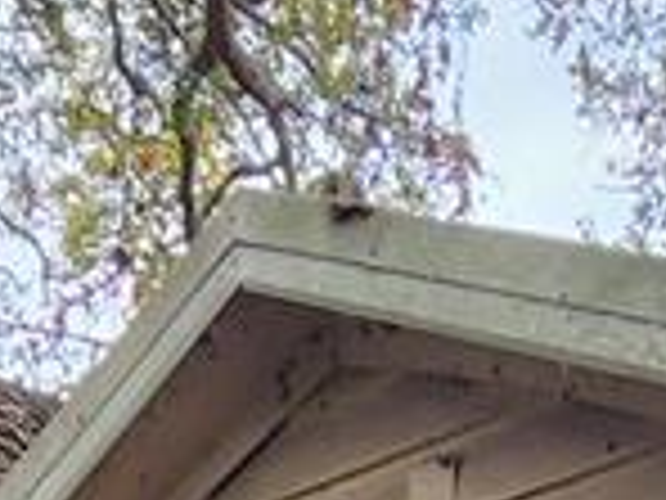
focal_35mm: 90
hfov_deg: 20.8
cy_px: 1338
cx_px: 716
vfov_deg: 11.9
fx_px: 1732
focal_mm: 2.2
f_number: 2.2
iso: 160
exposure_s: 1/60
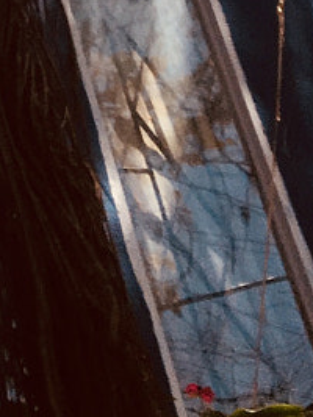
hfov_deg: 8.0
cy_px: -556
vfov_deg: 10.0
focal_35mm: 174
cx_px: -402
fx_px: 2099
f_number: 2.2
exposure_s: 1/927
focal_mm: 4.15
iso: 25
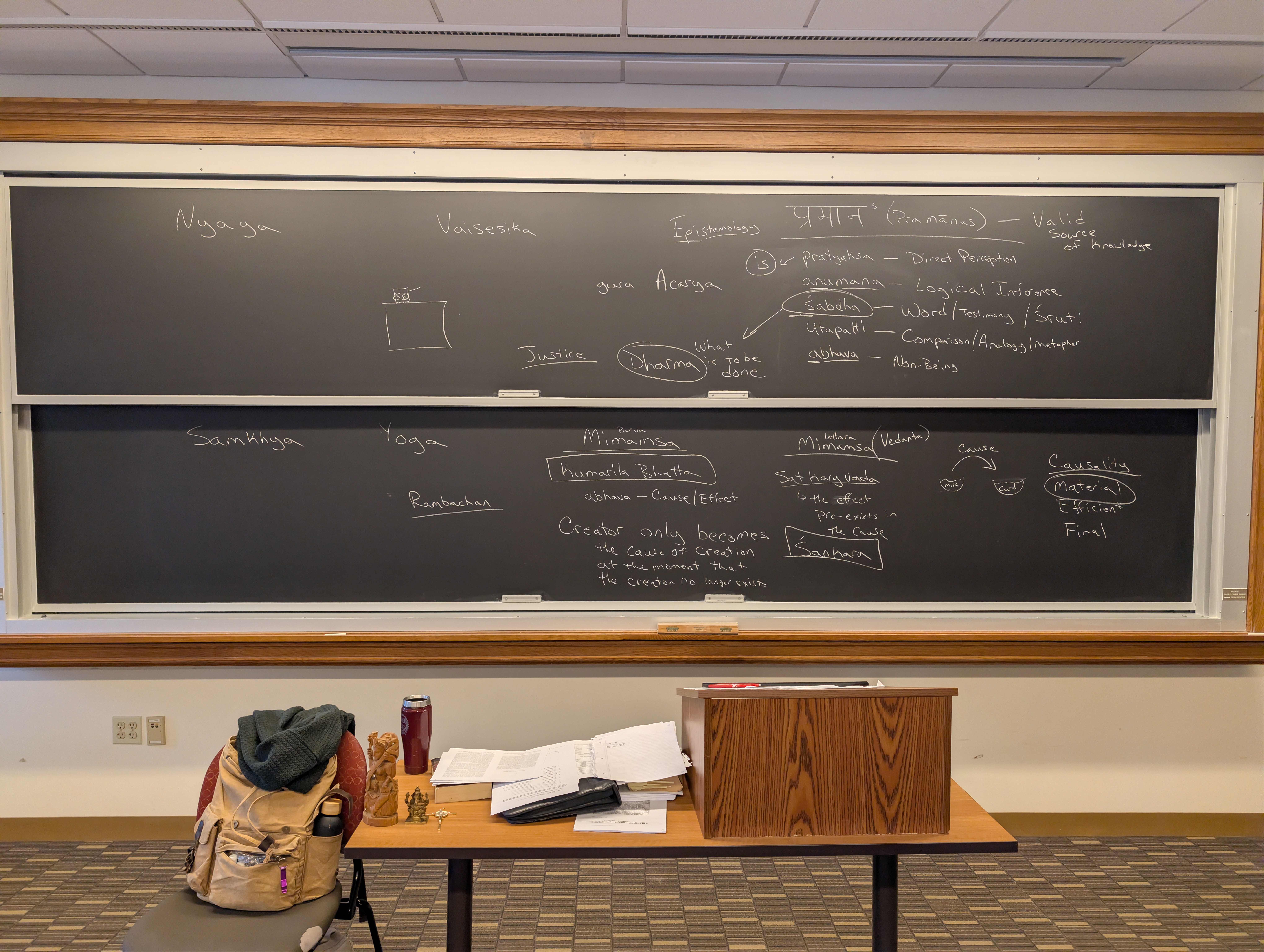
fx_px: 878
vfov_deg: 56.9
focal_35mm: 24
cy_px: 476
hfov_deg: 71.5
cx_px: 632
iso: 412
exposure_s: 1/584
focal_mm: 6.9
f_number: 1.68
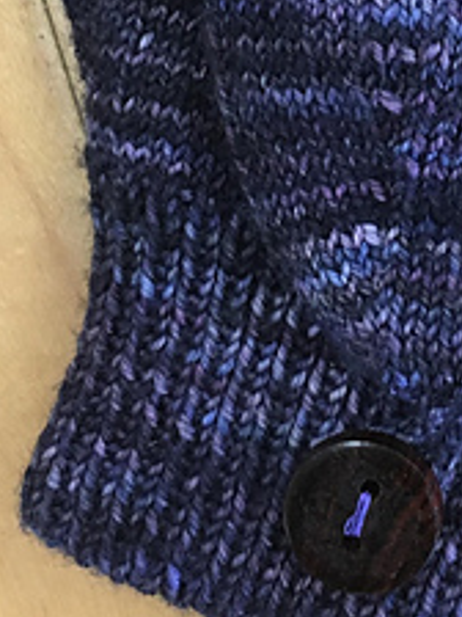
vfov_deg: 22.6
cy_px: 0
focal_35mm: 83
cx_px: 459
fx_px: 1477
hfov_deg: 17.4
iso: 125
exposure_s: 1/30
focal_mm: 4.15
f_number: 2.2
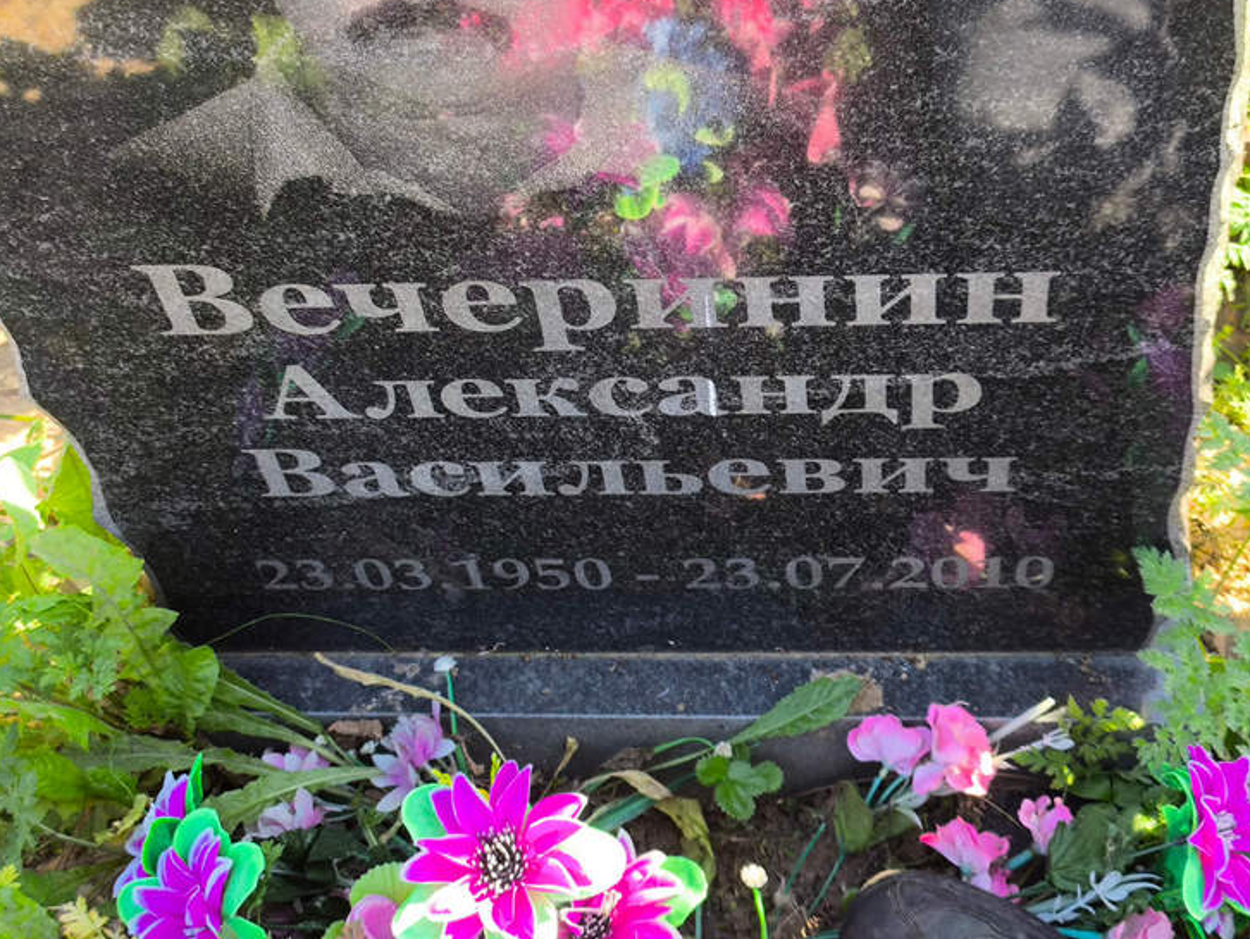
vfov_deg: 26.6
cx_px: 653
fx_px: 1987
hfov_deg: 34.9
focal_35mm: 55
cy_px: 450
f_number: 1.7
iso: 50
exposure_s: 1/111
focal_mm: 4.71
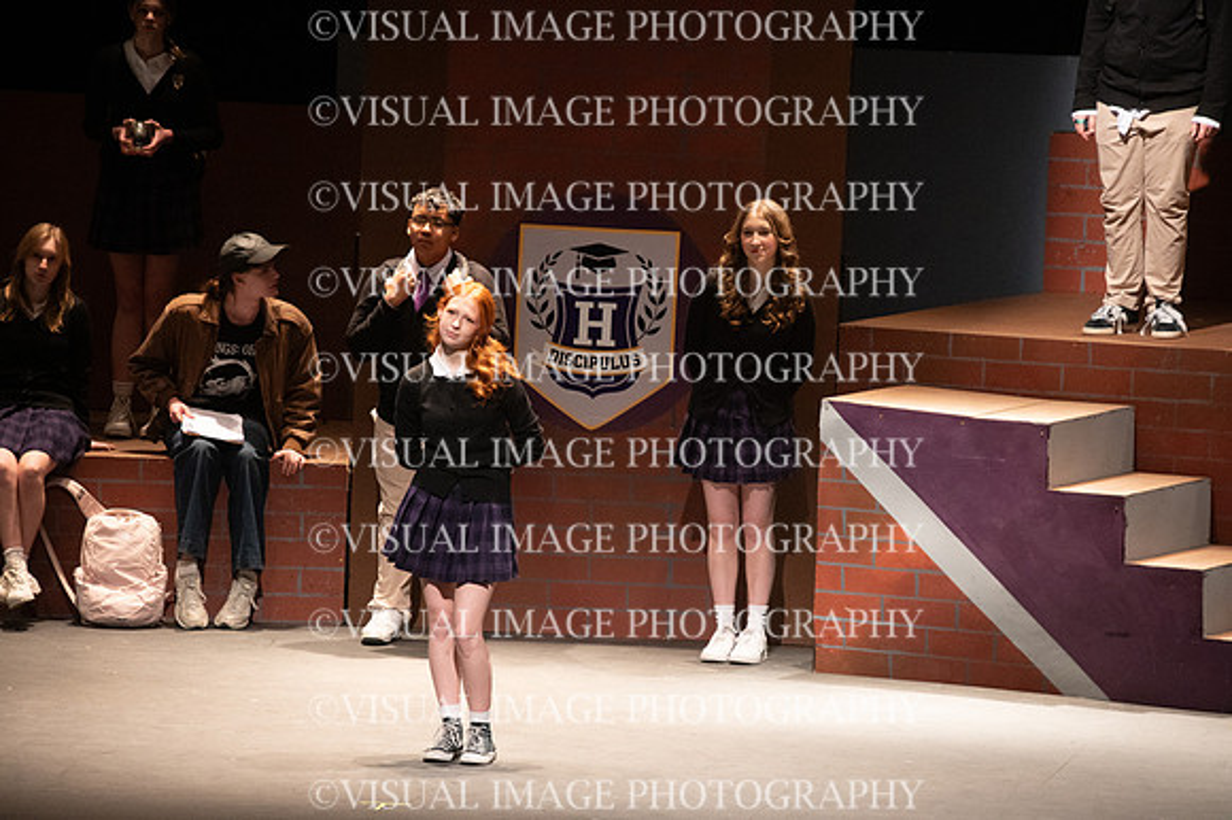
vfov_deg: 4.3
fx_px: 10944
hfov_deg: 6.4
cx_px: 616
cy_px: 410
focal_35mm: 320
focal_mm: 320
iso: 10000
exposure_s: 1/200
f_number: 6.3
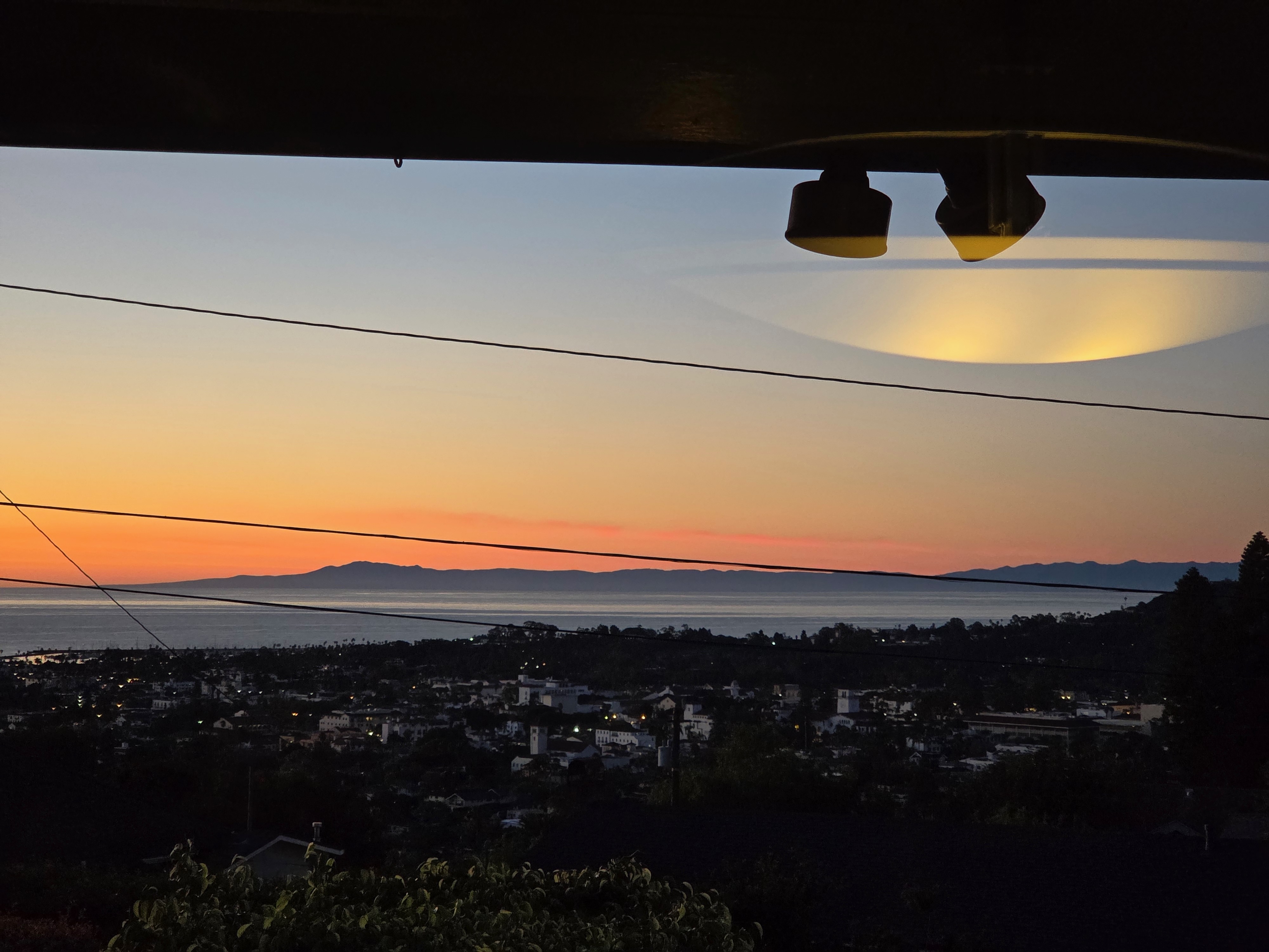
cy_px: 476
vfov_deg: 21.3
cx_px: 634
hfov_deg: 28.2
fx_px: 2529
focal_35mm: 69
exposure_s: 1/120
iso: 320
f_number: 2.4
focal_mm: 7
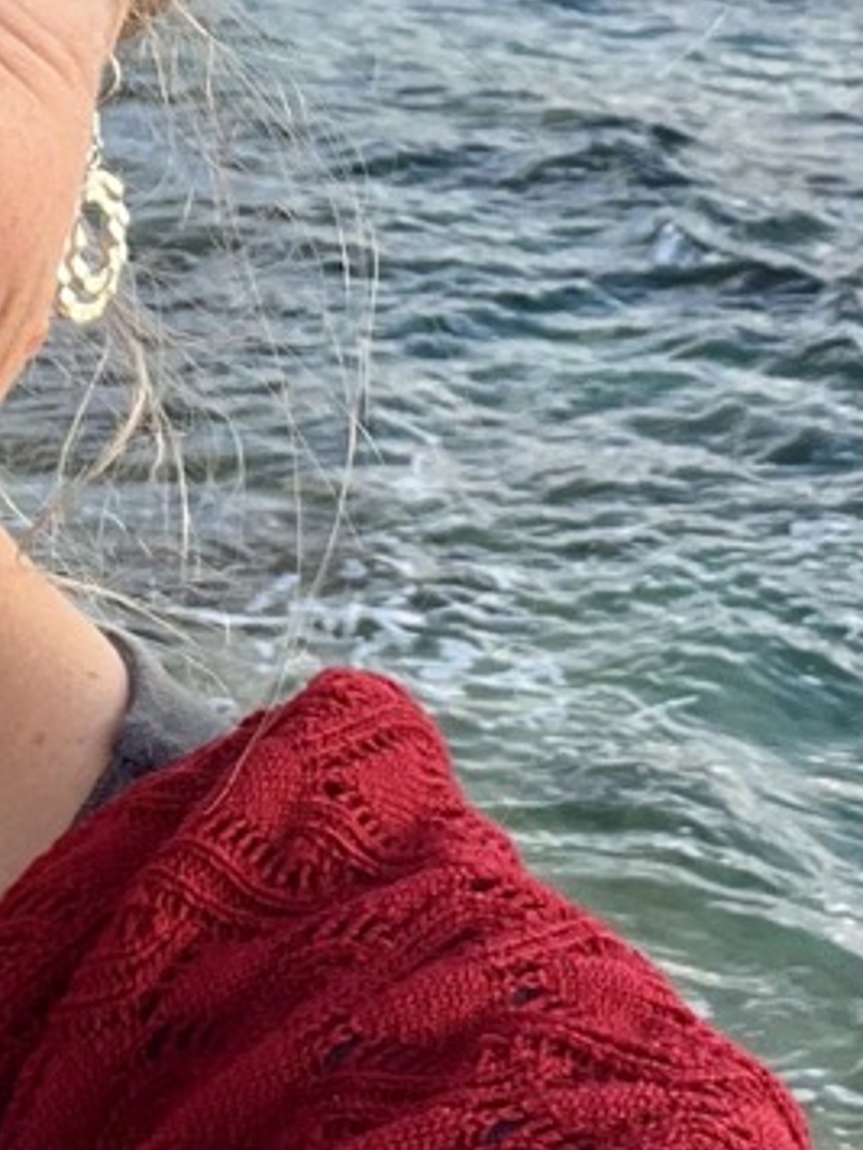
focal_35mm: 108
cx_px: -107
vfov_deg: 17.1
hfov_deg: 13.4
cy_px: -371
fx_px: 3590
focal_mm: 2.71
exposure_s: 1/123
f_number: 2.2
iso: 25
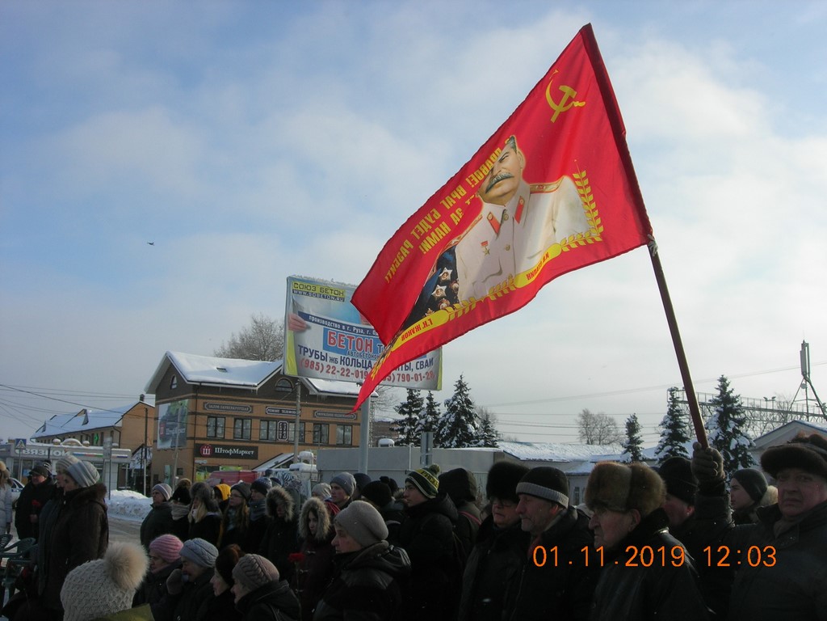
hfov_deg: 49.0
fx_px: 908
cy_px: 310
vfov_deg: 37.7
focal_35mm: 38
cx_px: 414
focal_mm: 7.8
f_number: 4.8
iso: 64
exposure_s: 1/538
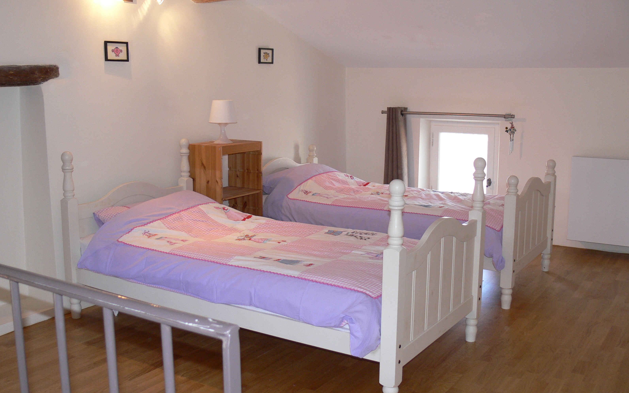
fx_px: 651
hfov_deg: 51.5
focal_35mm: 38
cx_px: 313
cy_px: 182
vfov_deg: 33.6
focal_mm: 7.4
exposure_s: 1/30
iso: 100
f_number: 2.8
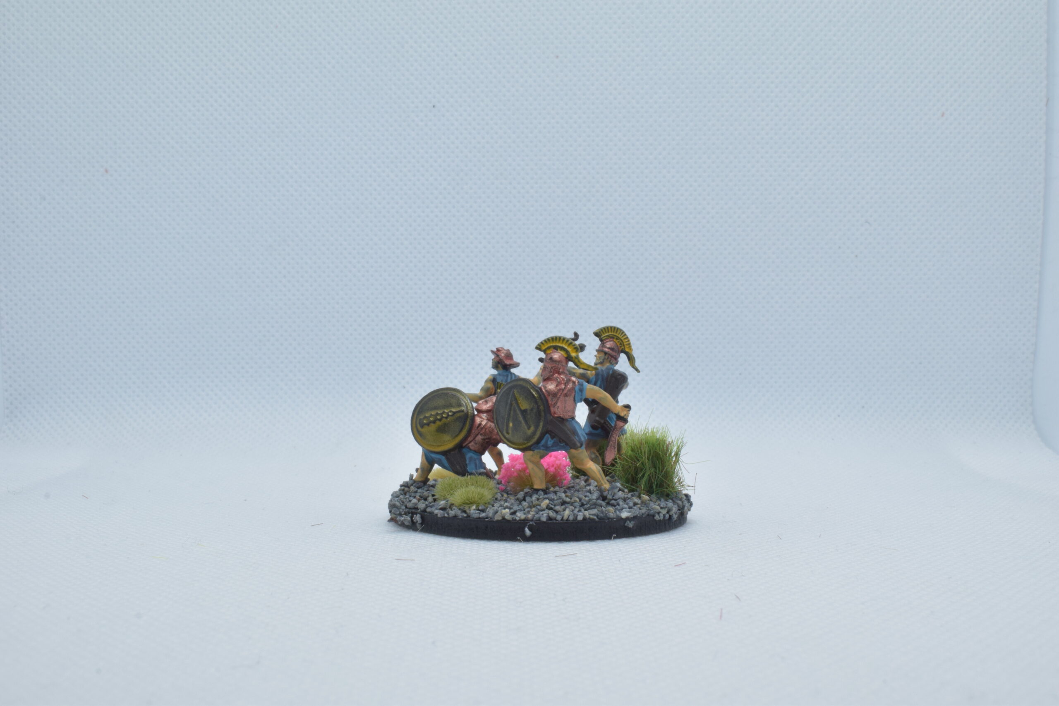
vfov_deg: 33.0
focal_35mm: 40
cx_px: 530
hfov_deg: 47.9
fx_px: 1191
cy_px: 353
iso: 800
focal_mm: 27
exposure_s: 1/60
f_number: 25
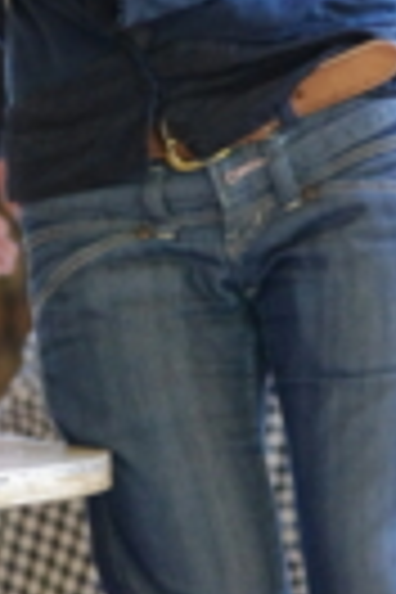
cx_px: -115
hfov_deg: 2.8
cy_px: 117
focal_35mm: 490
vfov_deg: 4.2
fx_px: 8084
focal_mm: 107.5
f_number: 4.5
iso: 3200
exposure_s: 1/125
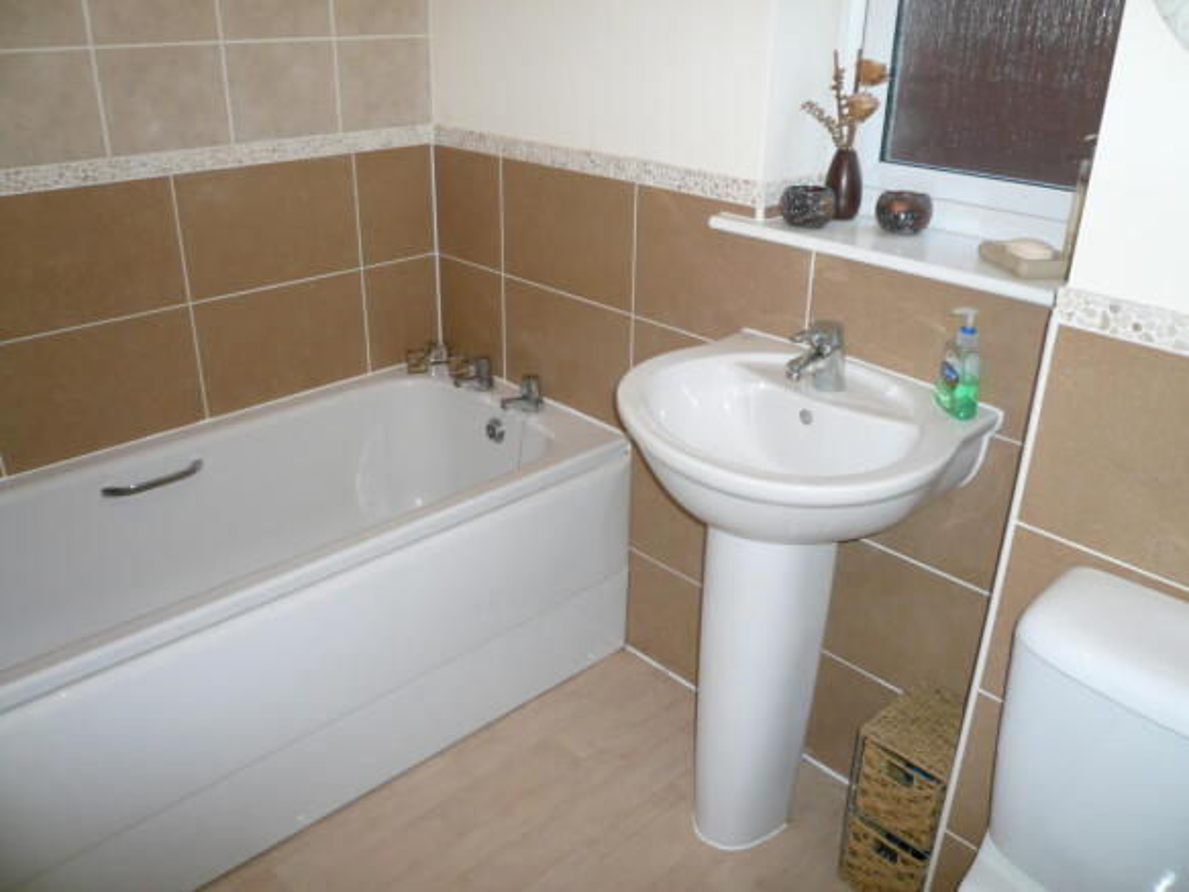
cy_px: 446
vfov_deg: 49.7
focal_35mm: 28
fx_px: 962
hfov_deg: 63.5
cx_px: 594
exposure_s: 1/30
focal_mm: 4.6
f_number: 2.8
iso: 100
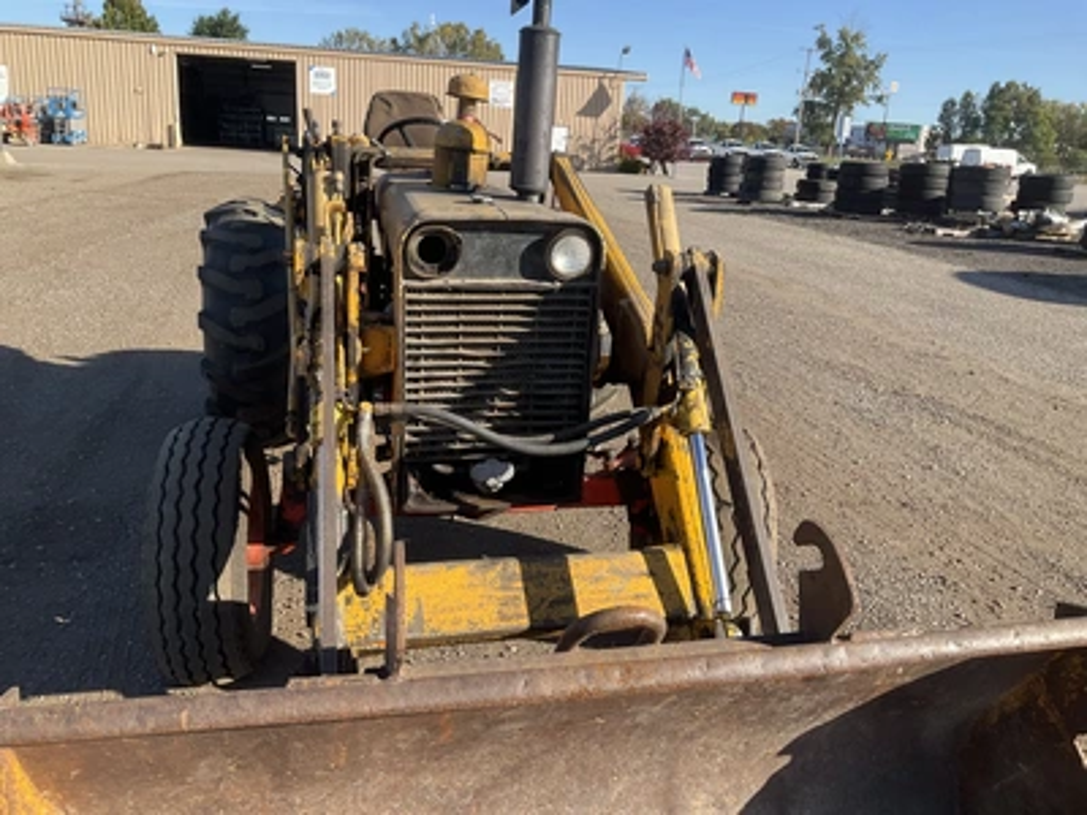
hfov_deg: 61.7
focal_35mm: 29
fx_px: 911
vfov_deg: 48.2
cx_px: 544
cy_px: 408
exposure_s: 1/869
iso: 25
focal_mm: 3
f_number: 1.8
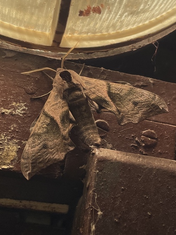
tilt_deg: +14.3
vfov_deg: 61.5
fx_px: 197
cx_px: 86
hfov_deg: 48.2
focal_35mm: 29
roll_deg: -7.1
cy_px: 104
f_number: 1.6
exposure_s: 1/258
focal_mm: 4.2
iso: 32
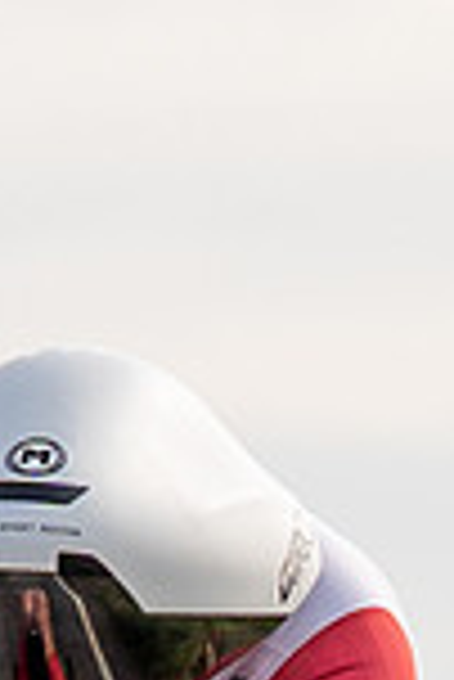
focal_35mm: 1794
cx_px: -165
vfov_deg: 1.1
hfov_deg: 0.8
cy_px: 1608
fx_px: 33856
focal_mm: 106
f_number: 4
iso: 160
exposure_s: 1/1000
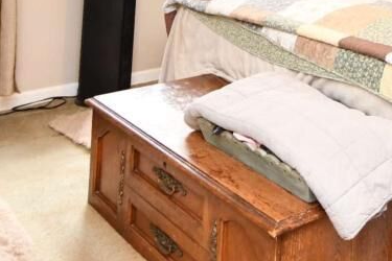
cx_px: 325
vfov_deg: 24.7
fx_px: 523
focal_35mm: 48
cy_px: -72
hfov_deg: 39.2
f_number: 4
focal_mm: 10
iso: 1000
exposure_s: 1/60
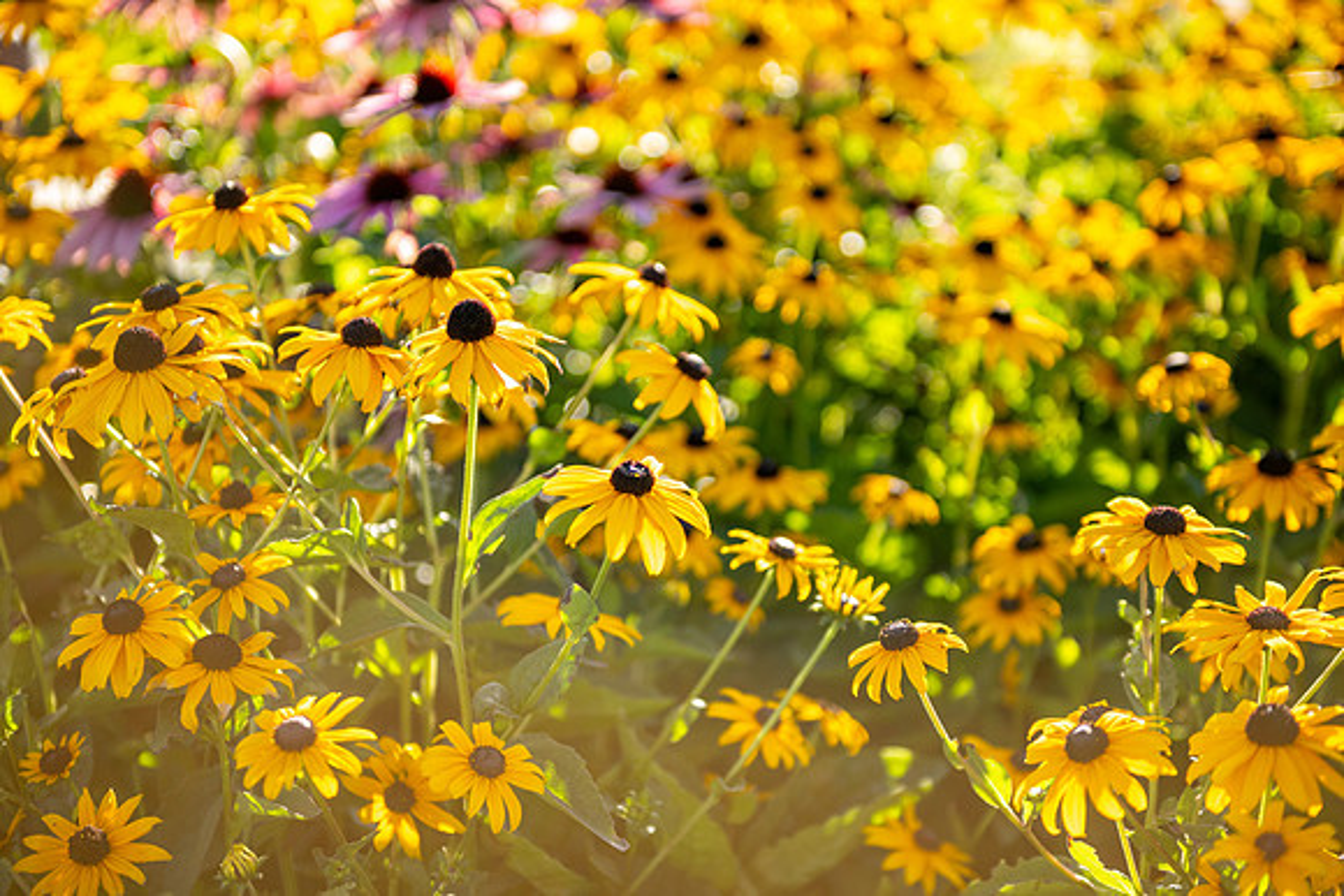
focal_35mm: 70
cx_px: 672
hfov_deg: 28.8
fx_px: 2614
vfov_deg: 19.5
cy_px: 448
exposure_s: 1/320
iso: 100
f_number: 2.8
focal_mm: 70
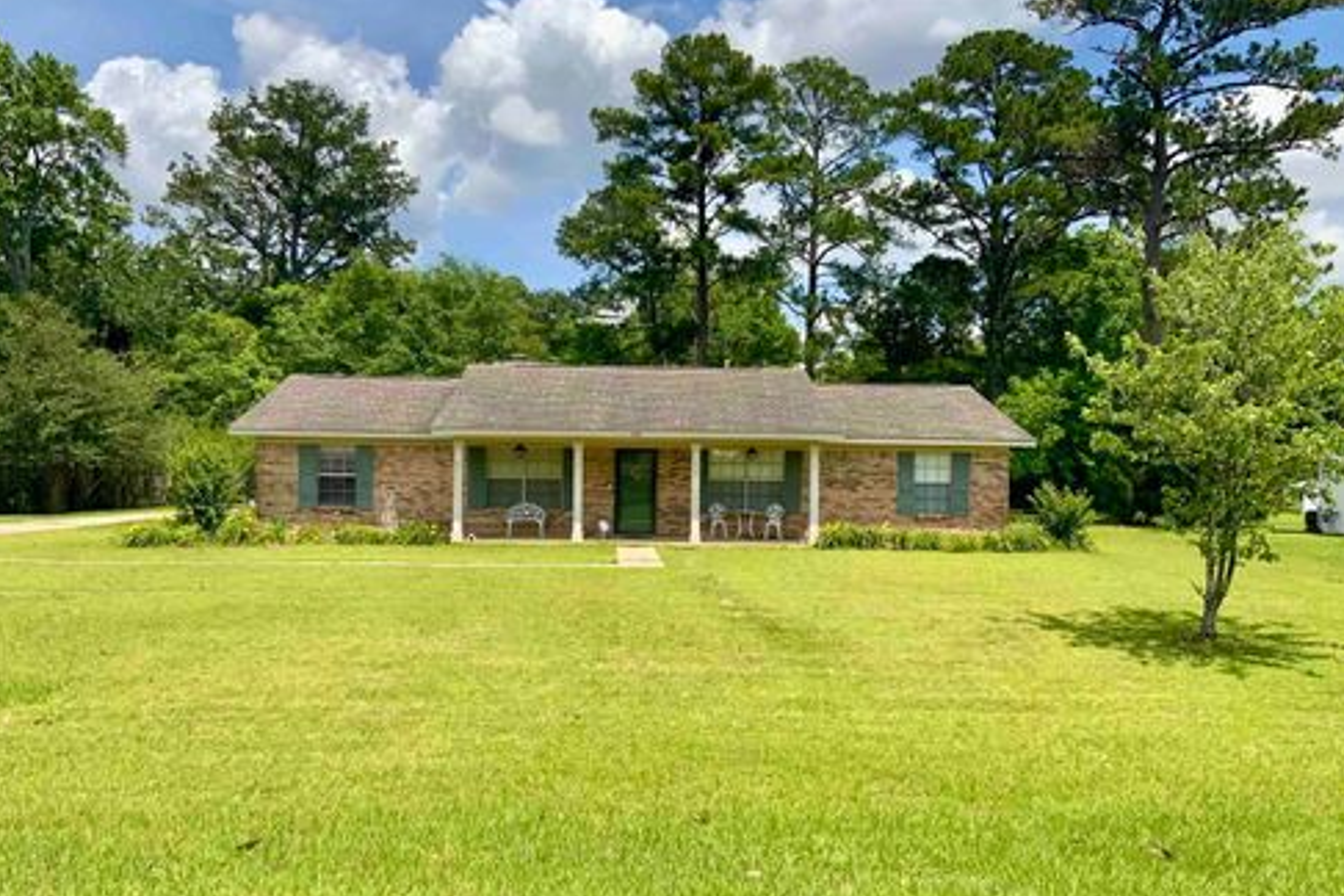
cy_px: 494
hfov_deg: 60.3
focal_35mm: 31
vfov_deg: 42.3
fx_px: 1157
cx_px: 658
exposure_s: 1/1675
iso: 16
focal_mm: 3
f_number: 1.8
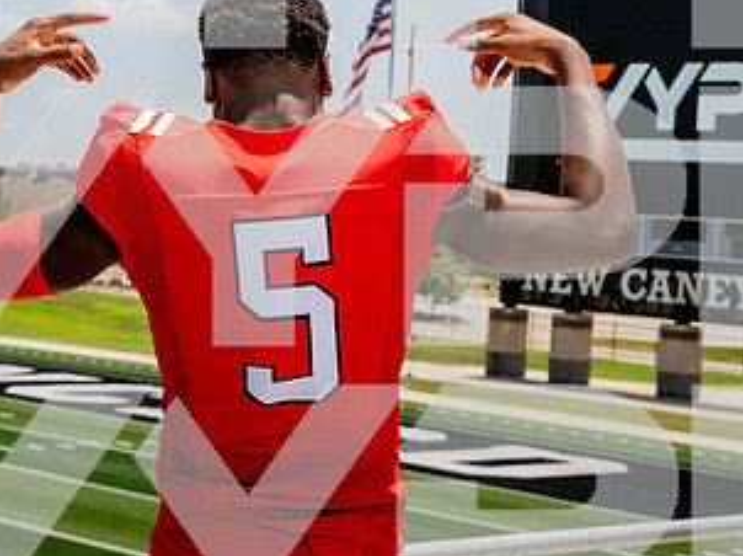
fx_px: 2102
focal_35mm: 98
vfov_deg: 15.1
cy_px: 218
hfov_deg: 20.0
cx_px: 357
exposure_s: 1/250
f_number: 7.1
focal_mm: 53
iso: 100
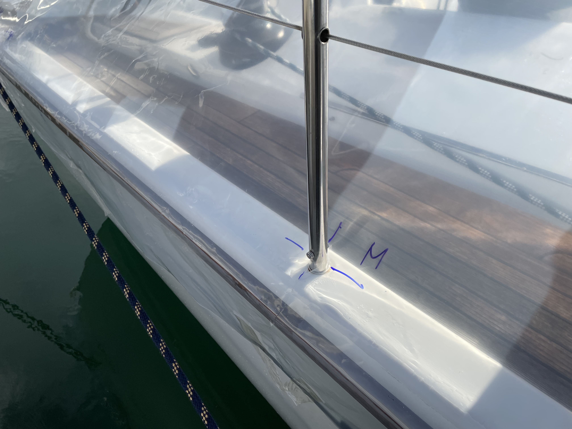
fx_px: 430
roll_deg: -1.0
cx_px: 286
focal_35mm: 26
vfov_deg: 53.1
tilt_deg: -37.9
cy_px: 214
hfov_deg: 67.3
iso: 32
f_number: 1.6
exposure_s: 1/2959
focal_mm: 4.2
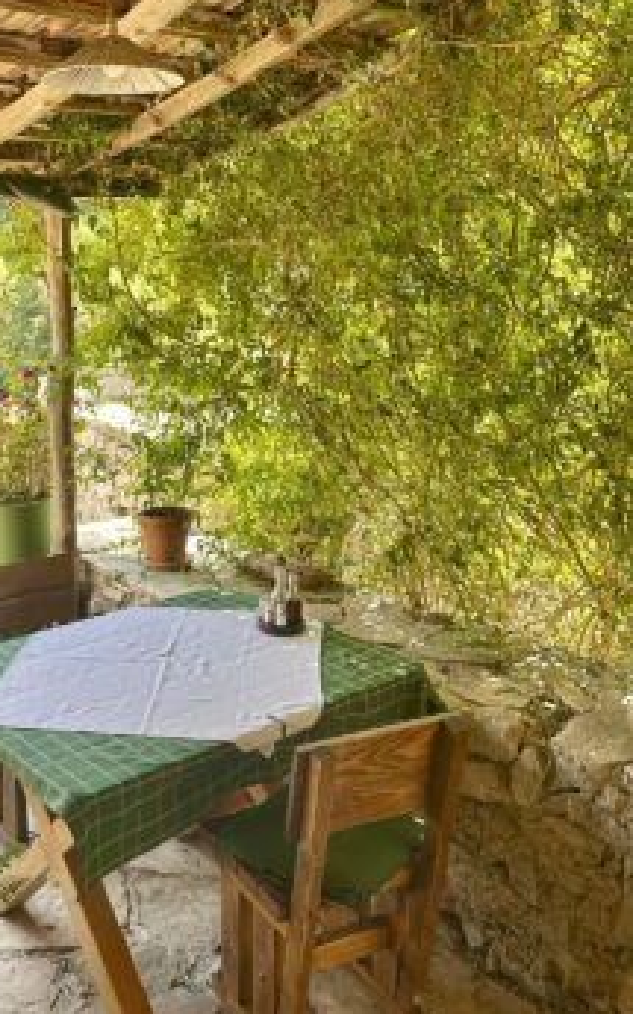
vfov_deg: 51.8
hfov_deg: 33.9
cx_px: 175
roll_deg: +0.9
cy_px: 342
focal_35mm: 37
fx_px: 1021
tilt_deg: -5.6
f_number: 1.78
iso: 64
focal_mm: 6.86
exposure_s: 1/188
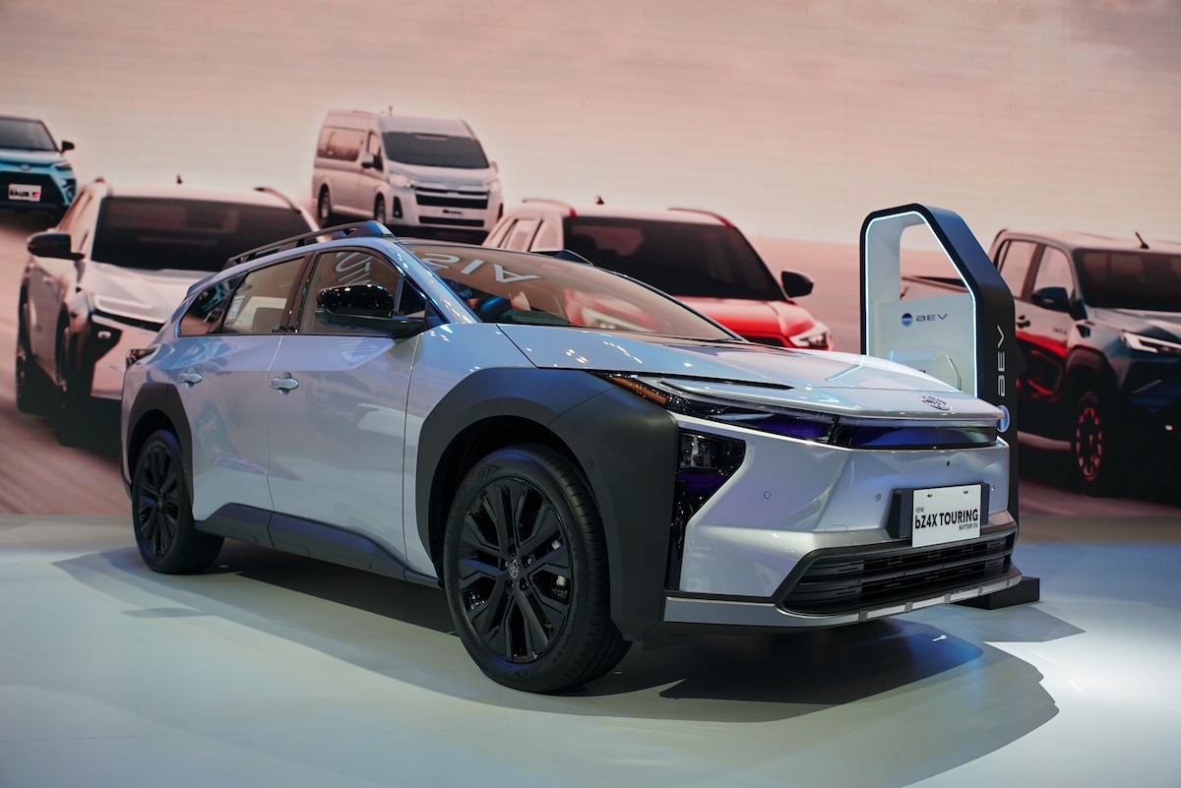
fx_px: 1017
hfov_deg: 60.3
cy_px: 394
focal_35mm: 31
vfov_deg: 42.4
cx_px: 590
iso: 250
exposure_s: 1/160
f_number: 5
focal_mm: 31
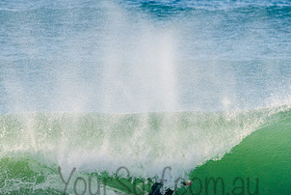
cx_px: 157
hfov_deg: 2.1
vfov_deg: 1.4
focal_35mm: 960
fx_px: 7767
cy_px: 173
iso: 250
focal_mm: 500
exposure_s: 1/1600
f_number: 5.6
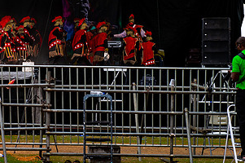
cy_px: 55
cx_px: 37
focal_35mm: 135
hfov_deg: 15.1
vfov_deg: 10.1
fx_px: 918
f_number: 5
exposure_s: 1/250
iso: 125
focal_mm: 70
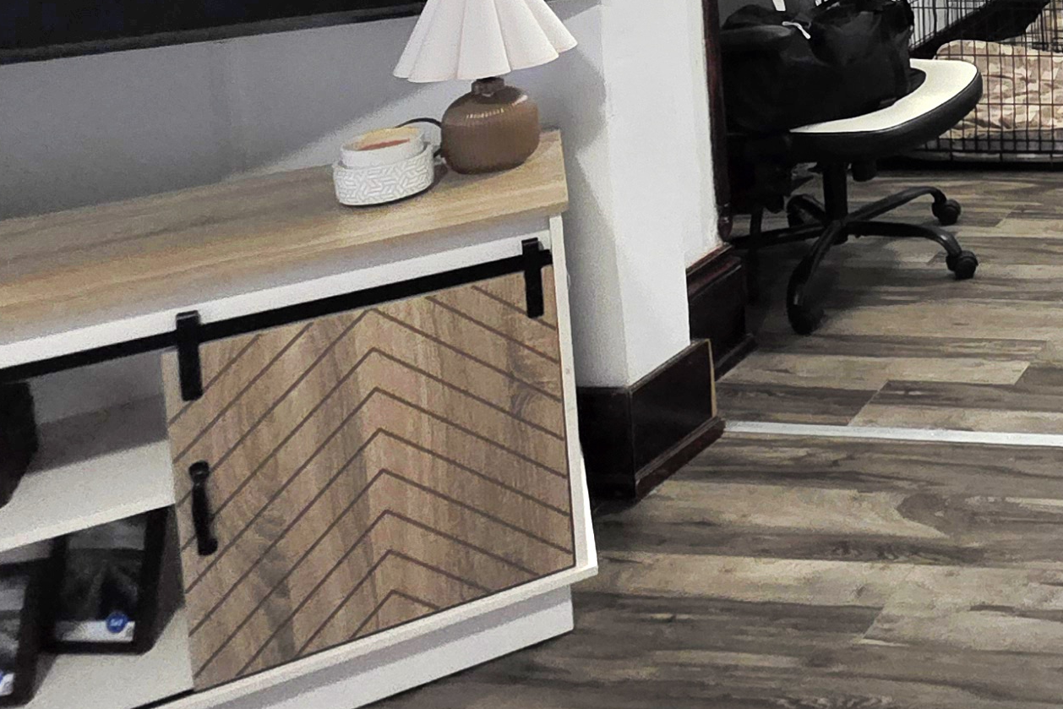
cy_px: -216
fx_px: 1270
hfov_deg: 31.9
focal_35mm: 43
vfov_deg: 26.4
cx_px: 1448
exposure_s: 1/60.2
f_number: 1.9
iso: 640
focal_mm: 2.2
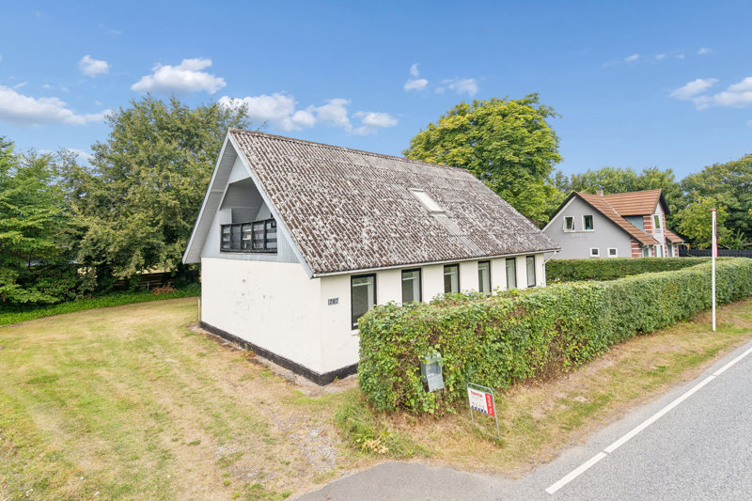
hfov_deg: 93.3
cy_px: 250
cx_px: 376
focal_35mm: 17
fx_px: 355
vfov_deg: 70.4
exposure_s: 1/250
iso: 250
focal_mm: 17
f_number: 6.3
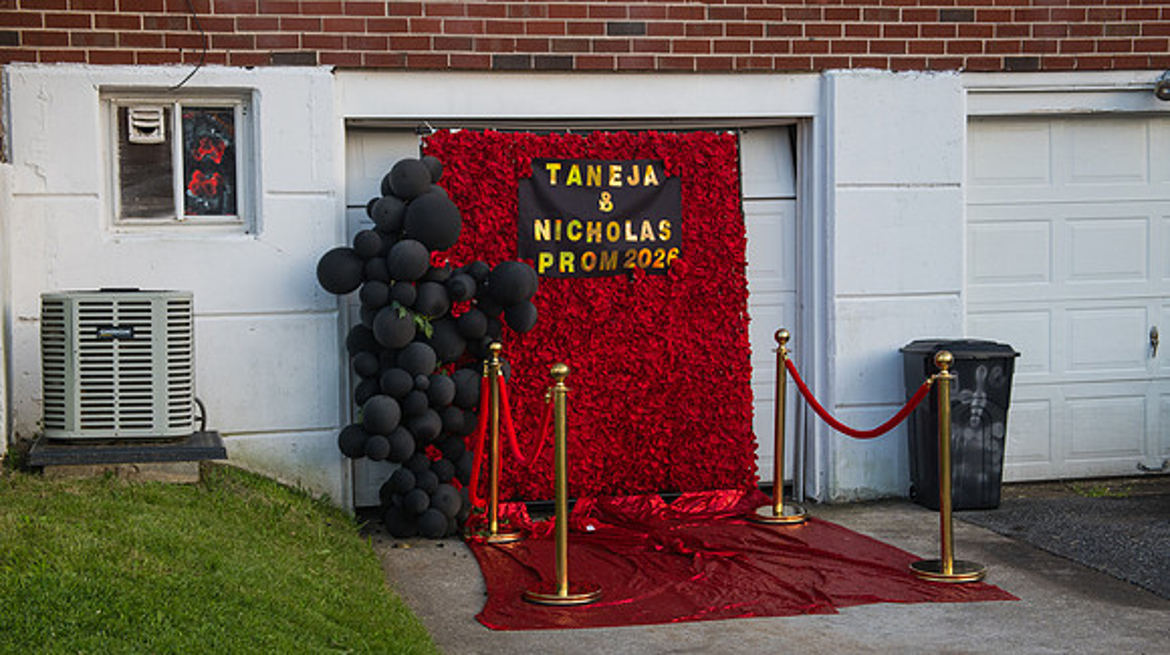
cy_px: 328
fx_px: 1884
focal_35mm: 61
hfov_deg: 34.5
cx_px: 585
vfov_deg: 19.7
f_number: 6.3
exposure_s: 1/125
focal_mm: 56
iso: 800
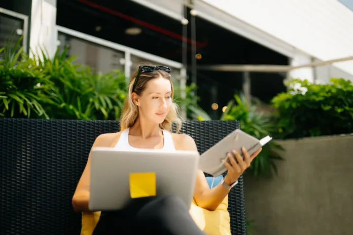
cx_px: 176
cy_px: 118
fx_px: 490
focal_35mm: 50
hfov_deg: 39.6
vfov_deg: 27.0
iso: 250
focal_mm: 50
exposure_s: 1/640
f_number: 1.4
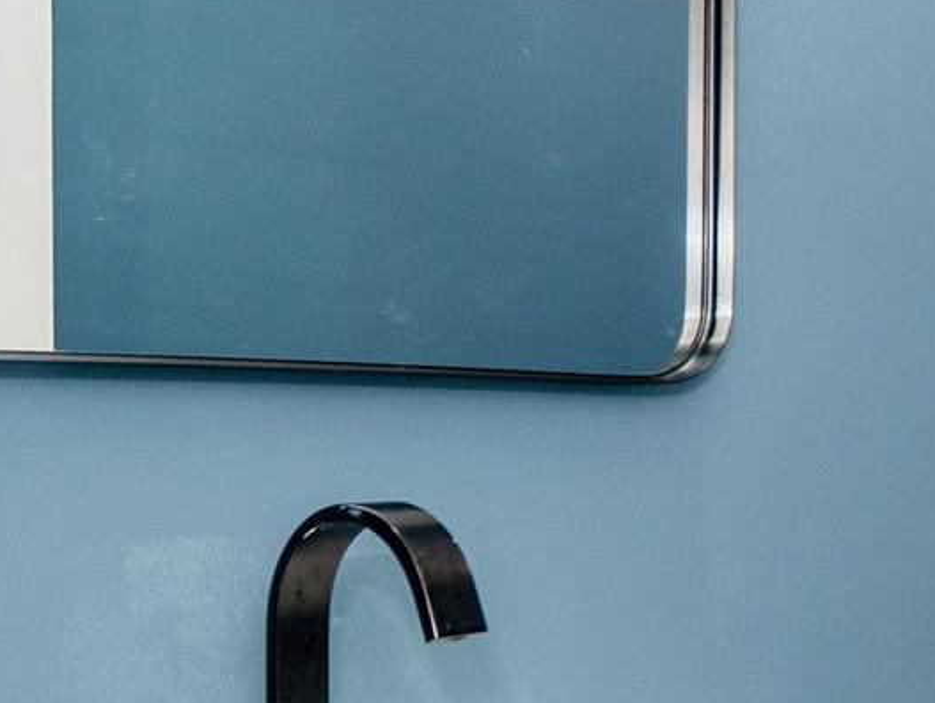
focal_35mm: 56
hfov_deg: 26.5
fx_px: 1514
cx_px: 1341
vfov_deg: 26.1
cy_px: 423
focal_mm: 10
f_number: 6.3
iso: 160
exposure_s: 1/40
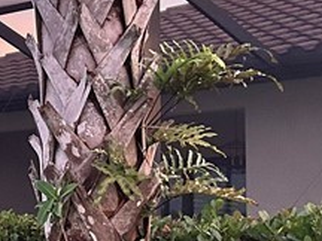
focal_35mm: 123
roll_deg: -1.2
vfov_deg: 12.0
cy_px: 129
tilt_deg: +6.6
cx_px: -216
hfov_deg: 14.5
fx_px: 1144
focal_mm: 5.7
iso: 250
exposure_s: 1/60
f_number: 1.5
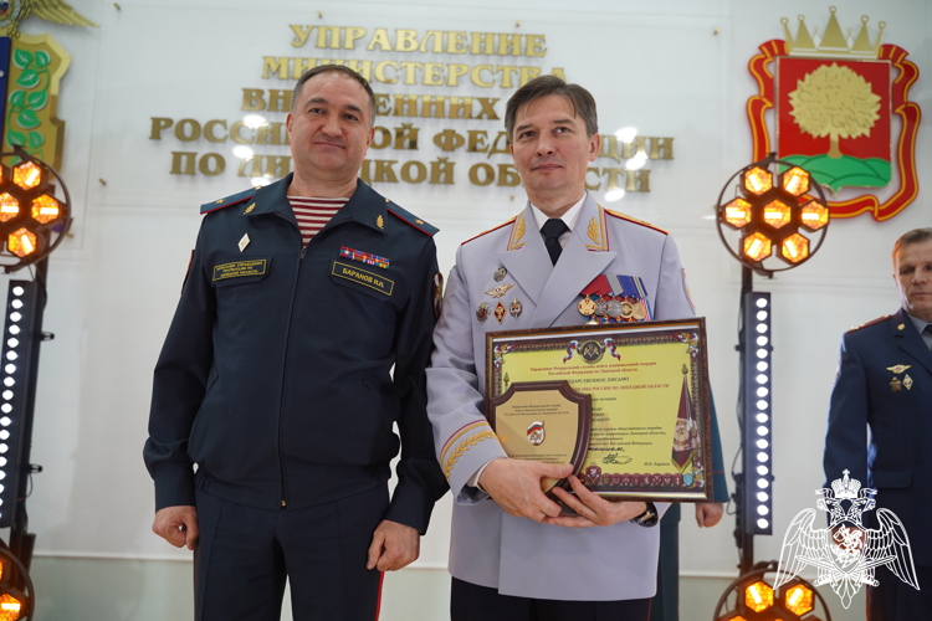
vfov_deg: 40.0
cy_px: 310
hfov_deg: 57.2
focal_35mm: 33
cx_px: 466
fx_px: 854
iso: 800
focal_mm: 33
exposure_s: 1/250
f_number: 2.8
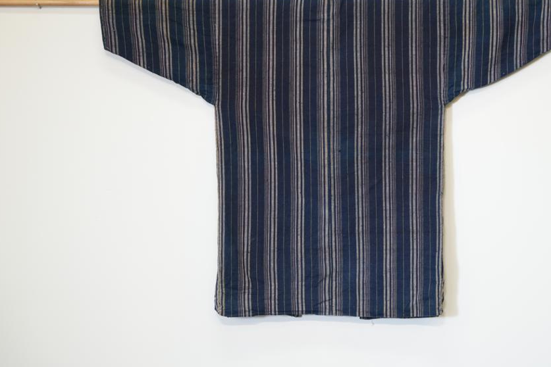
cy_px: 148
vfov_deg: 14.9
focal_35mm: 92
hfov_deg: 22.1
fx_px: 1408
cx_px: 331
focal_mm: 71
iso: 1250
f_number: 4
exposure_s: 1/80
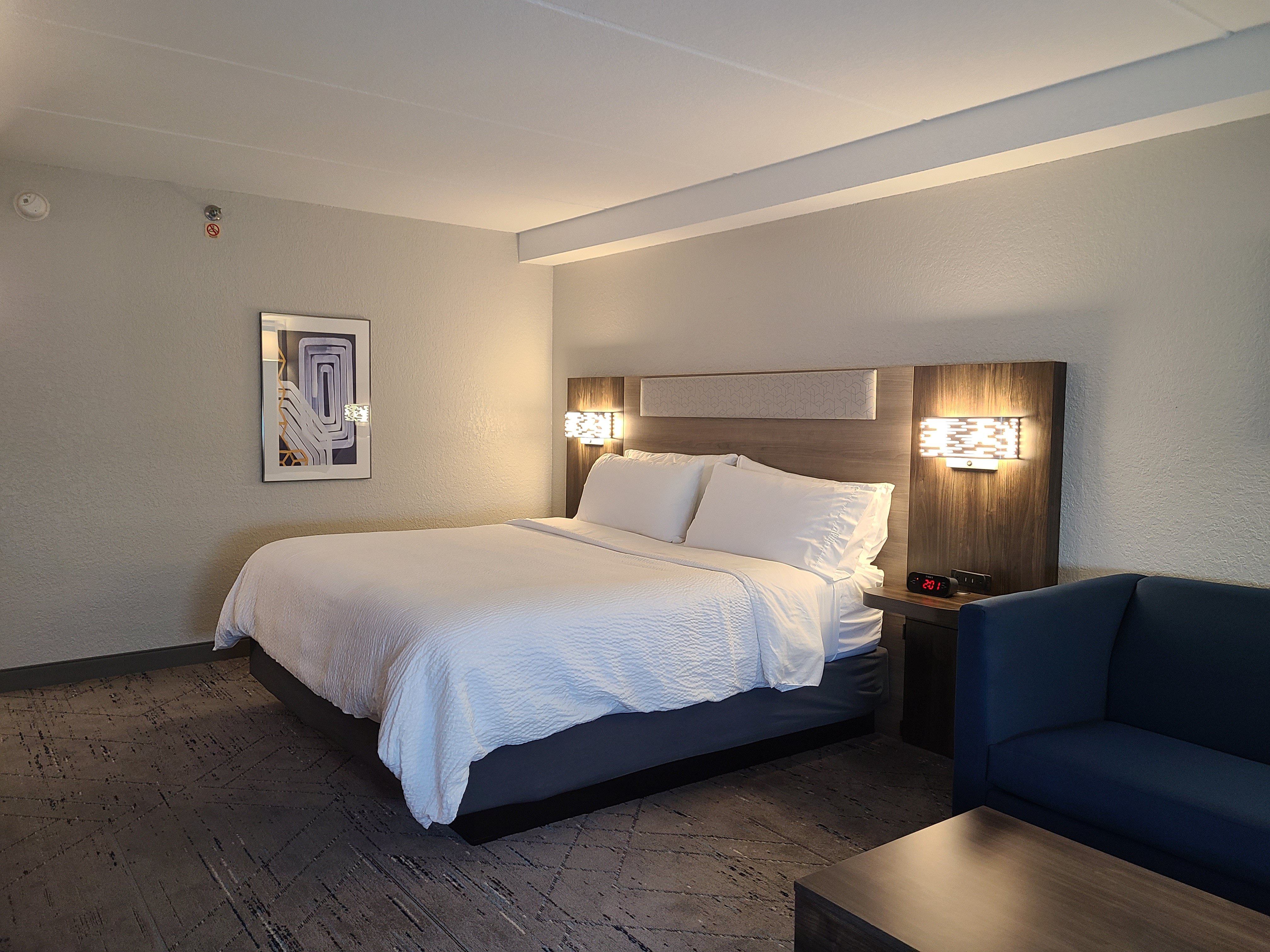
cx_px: 635
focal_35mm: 26
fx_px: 954
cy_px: 476
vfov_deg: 53.1
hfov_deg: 67.3
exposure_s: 1/60
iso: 160
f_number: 1.8
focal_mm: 5.4
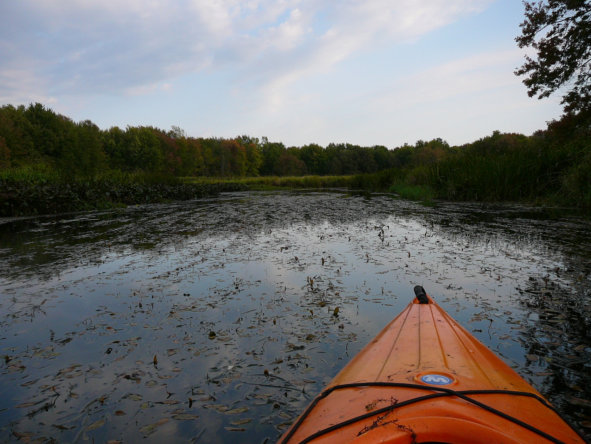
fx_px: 598
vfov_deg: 40.7
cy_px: 222
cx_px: 296
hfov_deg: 52.6
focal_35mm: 35
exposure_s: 1/640
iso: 80
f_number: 2.8
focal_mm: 5.2
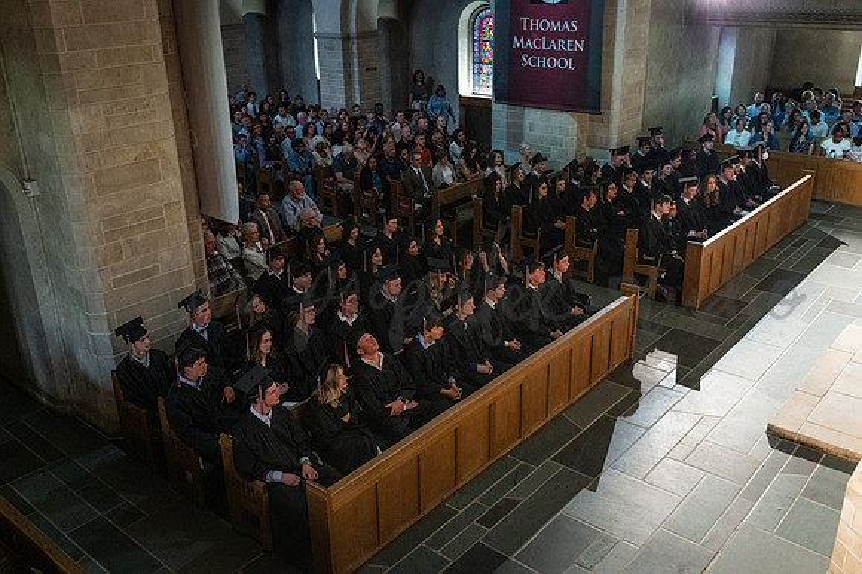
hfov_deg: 56.5
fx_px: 802
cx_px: 431
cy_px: 287
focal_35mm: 34
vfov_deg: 39.4
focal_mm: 33.5
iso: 5000
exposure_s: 1/80
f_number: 4.8
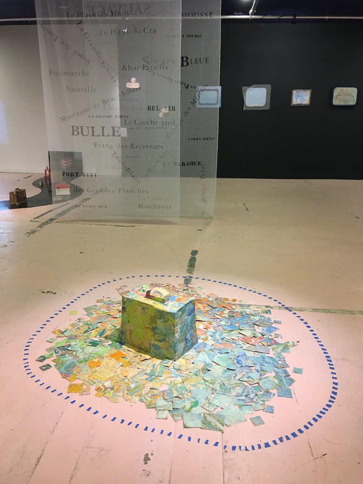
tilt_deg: -19.1
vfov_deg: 61.7
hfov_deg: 48.2
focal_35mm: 29
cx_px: 182
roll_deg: -0.1
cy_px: 242
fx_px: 405
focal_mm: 4.15
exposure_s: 1/33
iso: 200
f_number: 2.2
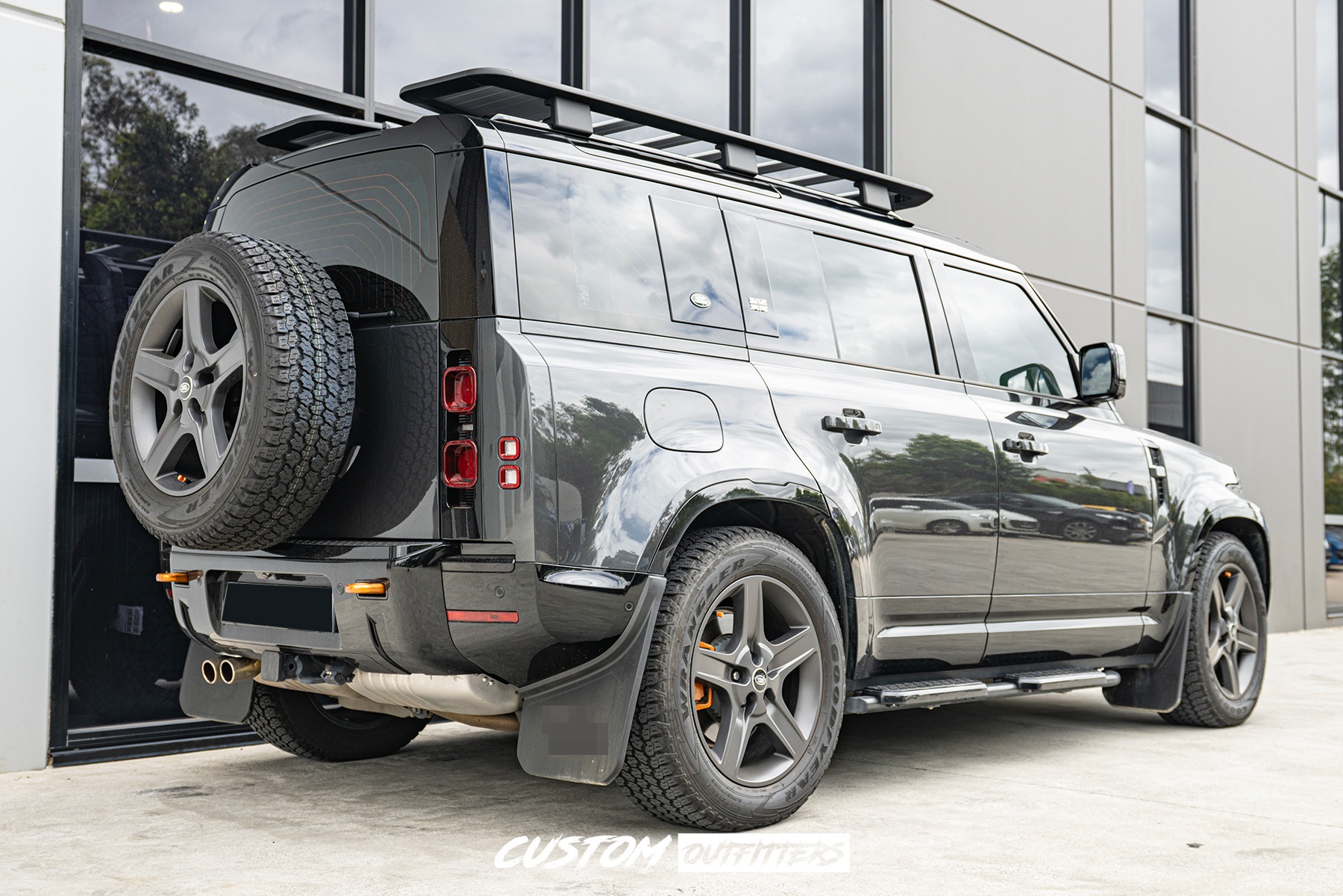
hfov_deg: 60.3
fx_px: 1156
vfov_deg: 42.3
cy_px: 448
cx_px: 672
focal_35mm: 31
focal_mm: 31
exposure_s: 1/100
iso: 100
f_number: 5
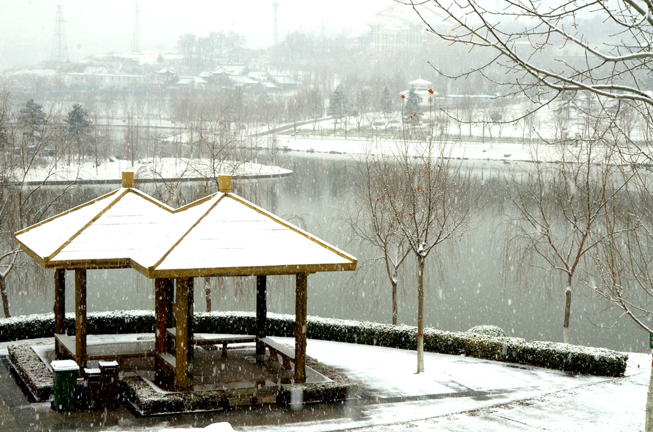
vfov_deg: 20.1
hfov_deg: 29.9
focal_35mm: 68
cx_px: 326
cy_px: 216
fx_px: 1221
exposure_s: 1/80
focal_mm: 45
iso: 1000
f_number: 16
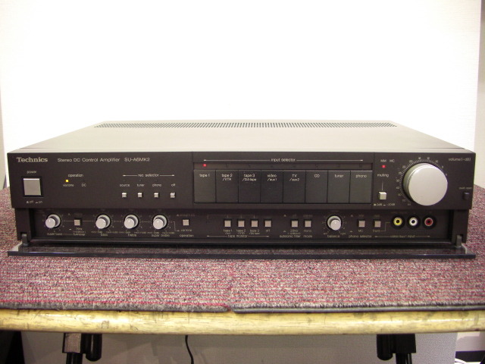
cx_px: 242
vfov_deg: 37.7
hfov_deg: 49.0
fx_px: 532
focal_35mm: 38
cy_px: 182
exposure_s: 1/10
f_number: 3.4
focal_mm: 6.3
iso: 200
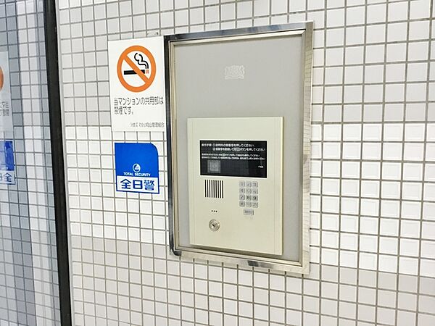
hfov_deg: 58.4
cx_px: 218
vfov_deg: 45.4
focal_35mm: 31
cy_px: 163
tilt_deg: -7.1
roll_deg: +2.0
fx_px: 390
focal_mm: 3.3
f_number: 2.4
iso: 64
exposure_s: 1/30
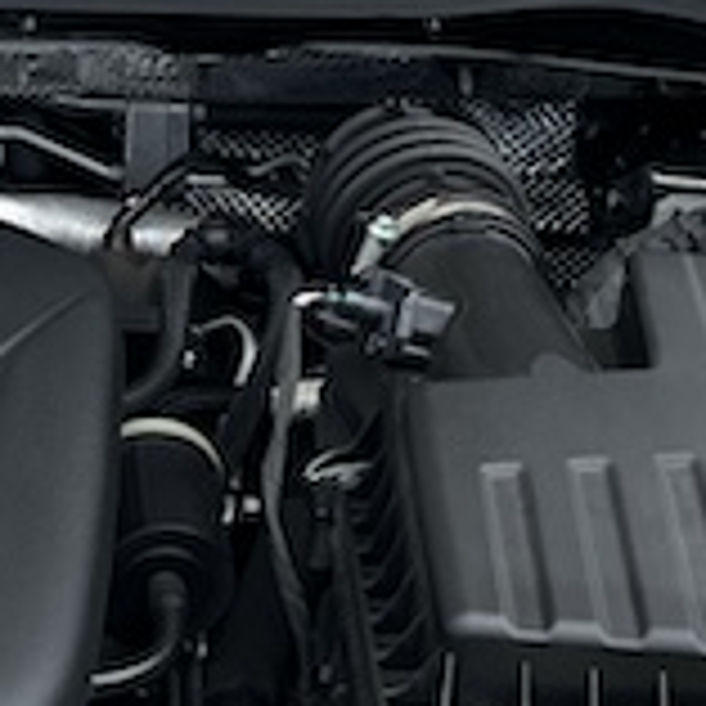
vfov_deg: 12.0
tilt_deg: -30.5
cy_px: 360
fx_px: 3369
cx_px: 36
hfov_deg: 11.9
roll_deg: -0.6
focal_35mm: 146
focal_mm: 5.7
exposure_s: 1/1934
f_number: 1.5
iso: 50
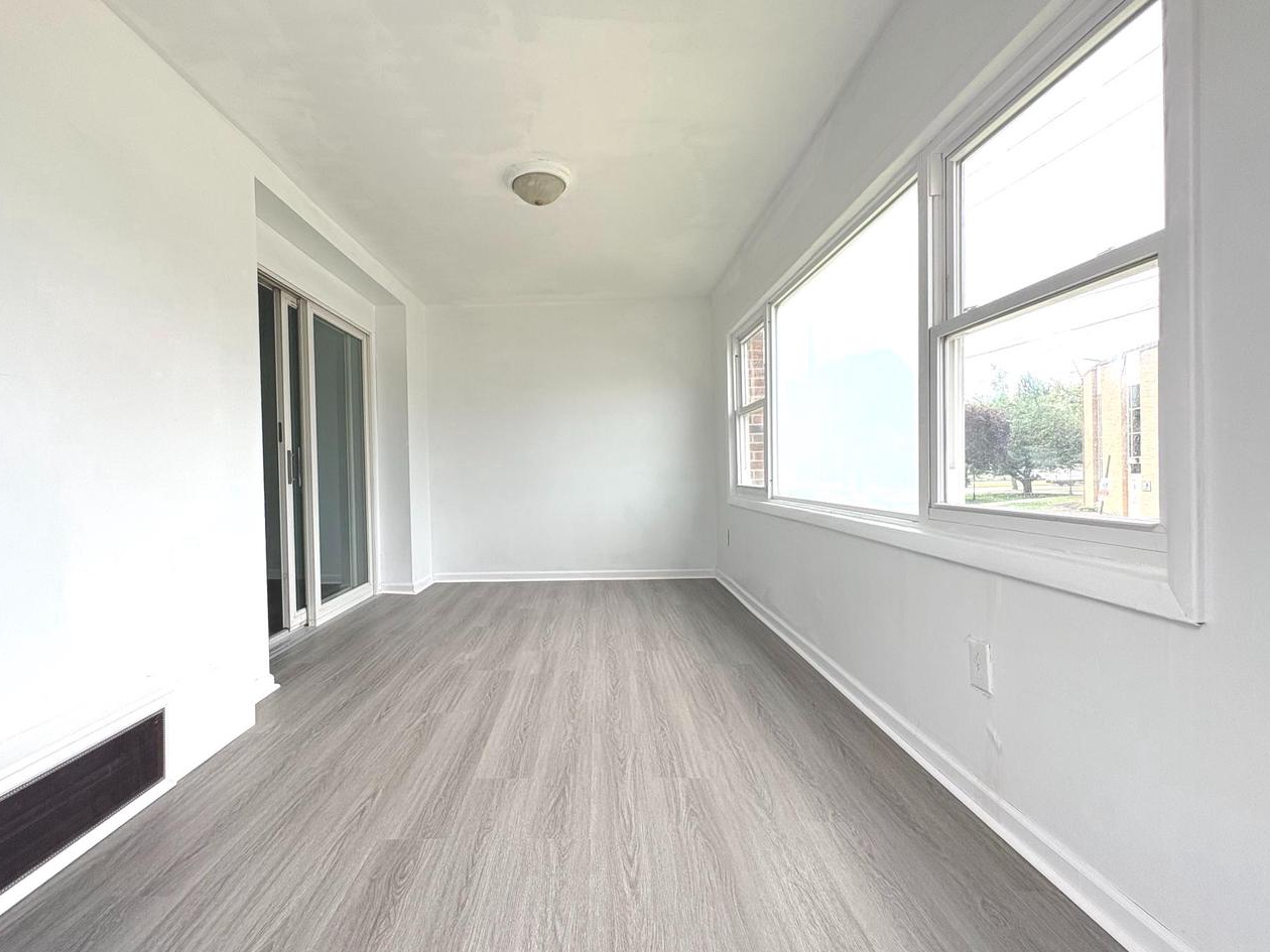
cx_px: 570
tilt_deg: +0.6
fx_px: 587
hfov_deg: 94.2
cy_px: 480
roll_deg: +1.5
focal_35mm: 16
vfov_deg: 78.1
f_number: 2.2
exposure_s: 1/462
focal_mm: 2.22
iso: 64
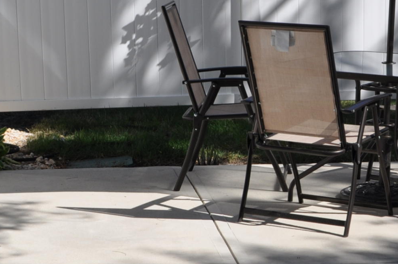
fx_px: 1302
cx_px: 373
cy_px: 175
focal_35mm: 118
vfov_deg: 11.6
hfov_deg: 17.1
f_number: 9
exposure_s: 1/320
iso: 200
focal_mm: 26
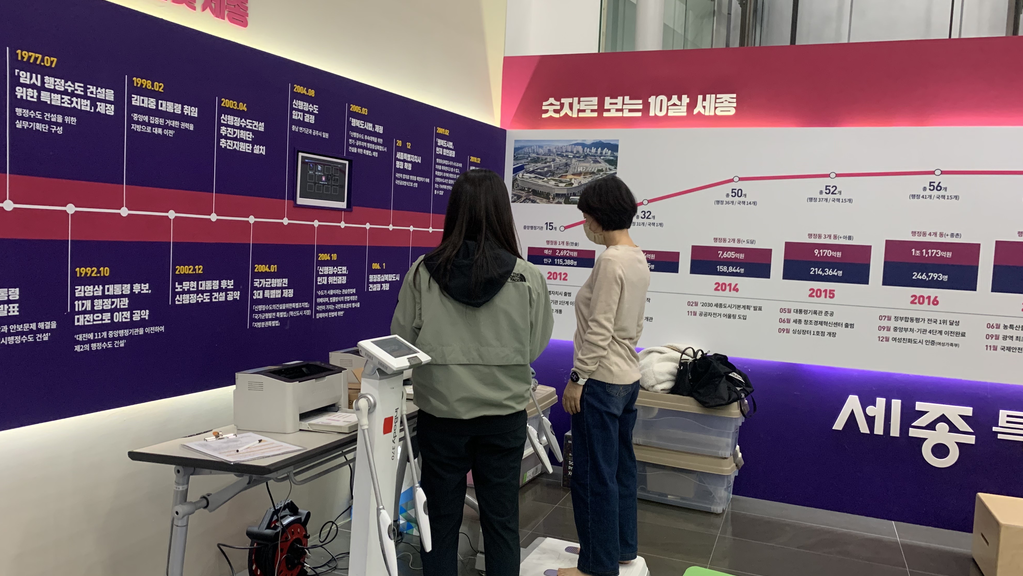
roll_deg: -3.0
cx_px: 501
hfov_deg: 66.1
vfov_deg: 40.2
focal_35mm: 29
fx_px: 787
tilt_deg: -5.2
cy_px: 293
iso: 320
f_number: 1.8
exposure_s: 1/60
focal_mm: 4.25
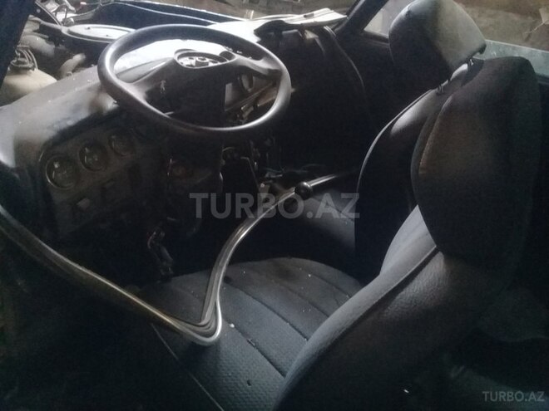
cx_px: 274
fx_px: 492
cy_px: 206
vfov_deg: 45.4
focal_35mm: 31
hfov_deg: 58.4
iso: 640
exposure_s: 1/17
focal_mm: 3.3
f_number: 2.2
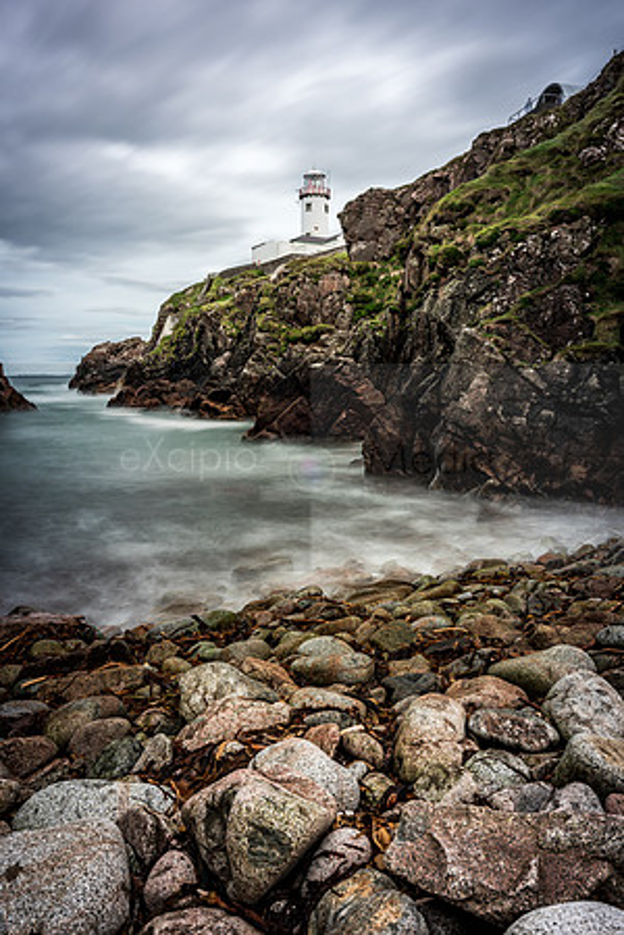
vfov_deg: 71.5
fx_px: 650
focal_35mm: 25
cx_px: 312
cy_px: 468
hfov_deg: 51.3
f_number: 8
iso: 100
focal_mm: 25
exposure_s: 30
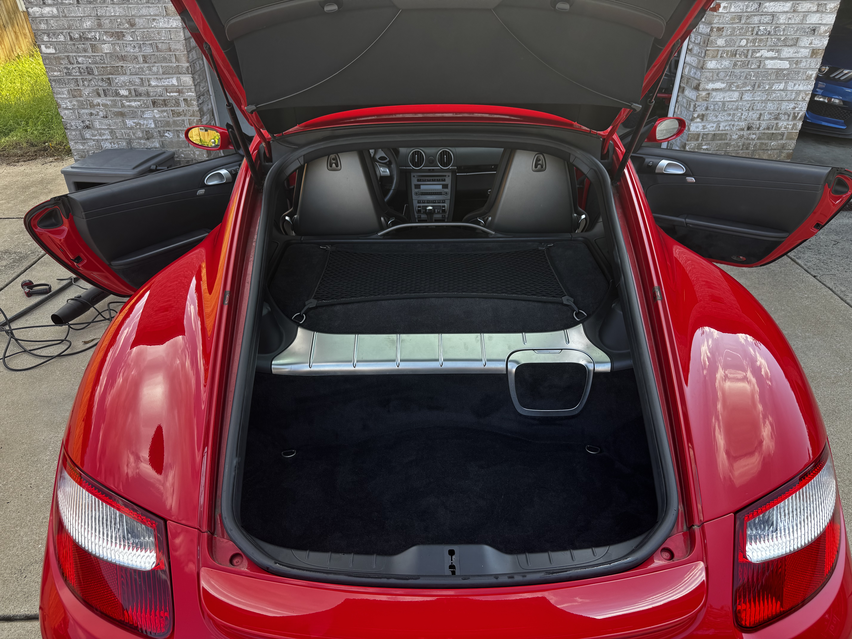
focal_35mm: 24
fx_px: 591
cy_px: 320
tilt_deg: -33.7
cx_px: 426
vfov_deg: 56.8
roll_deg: +0.7
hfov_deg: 71.6
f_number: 1.78
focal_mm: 6.76
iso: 80
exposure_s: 1/383
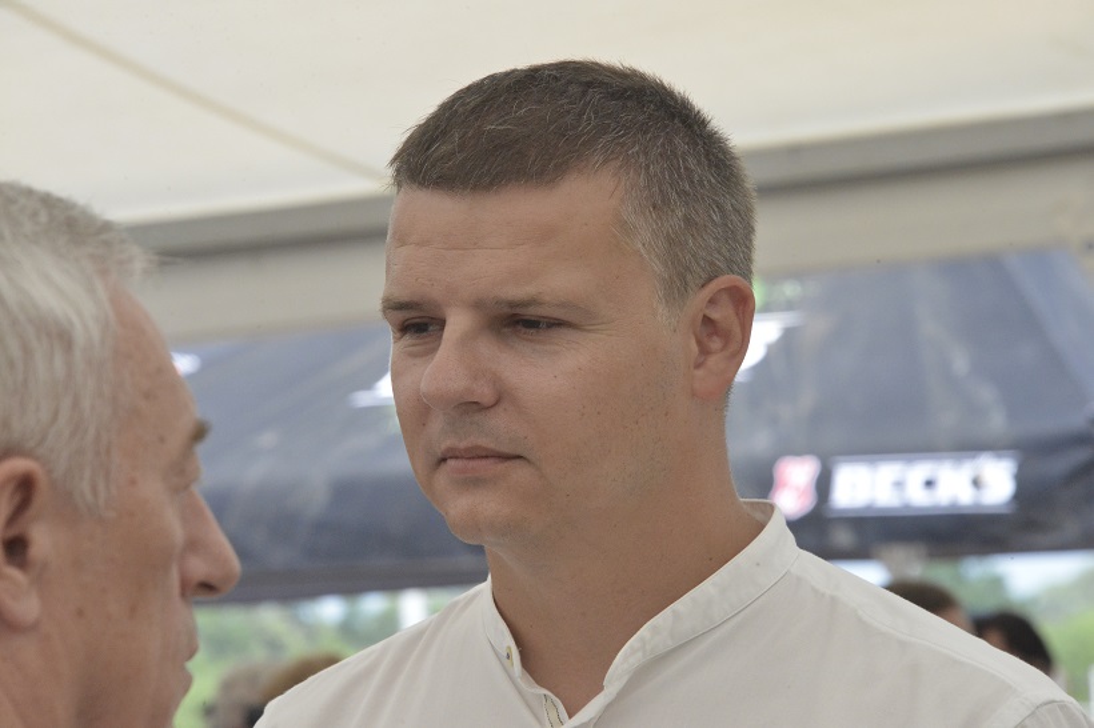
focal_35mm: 300
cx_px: 547
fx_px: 9113
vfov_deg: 4.6
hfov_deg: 6.9
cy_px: 364
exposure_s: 1/800
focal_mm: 300
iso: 6400
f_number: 14
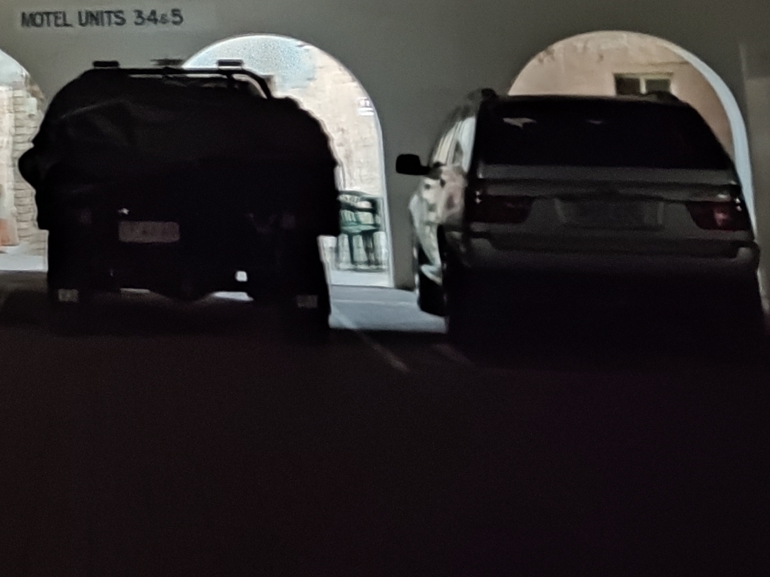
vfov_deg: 17.8
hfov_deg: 21.7
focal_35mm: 77
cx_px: -344
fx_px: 1713
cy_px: -182
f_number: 1.79
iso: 3210
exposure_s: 1/8
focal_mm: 4.71
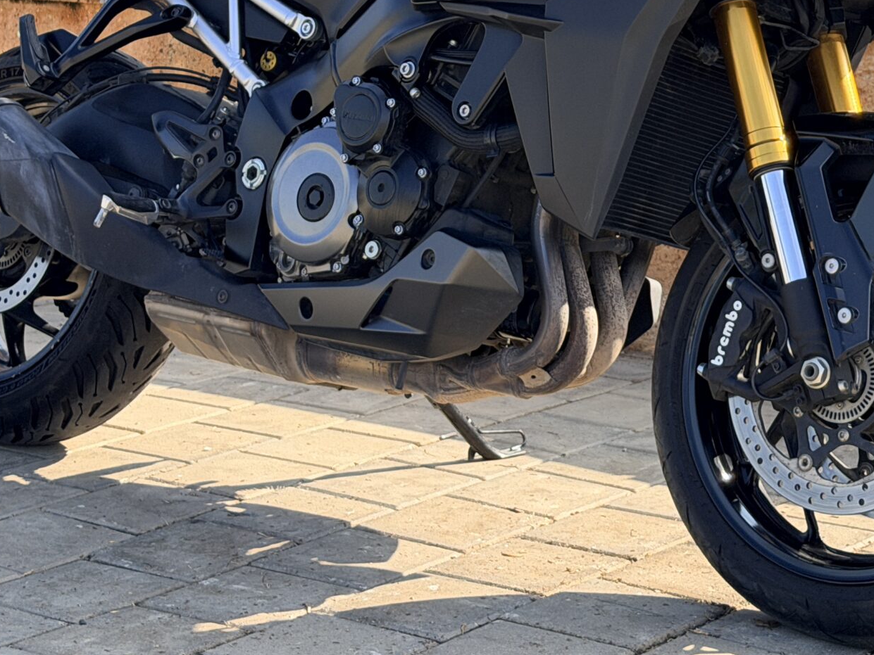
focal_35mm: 99
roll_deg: -0.4
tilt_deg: -3.0
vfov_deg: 14.7
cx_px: 508
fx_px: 2500
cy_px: 3
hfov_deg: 19.8
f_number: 1.78
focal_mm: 6.76
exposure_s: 1/1642
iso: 100
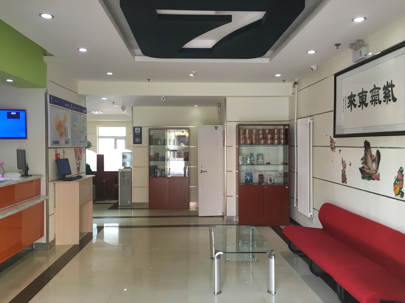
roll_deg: -0.2
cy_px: 152
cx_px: 202
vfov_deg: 48.2
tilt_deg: -0.2
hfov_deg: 61.7
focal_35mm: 29
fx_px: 339
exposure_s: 1/33
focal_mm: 4.15
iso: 80
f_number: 2.2
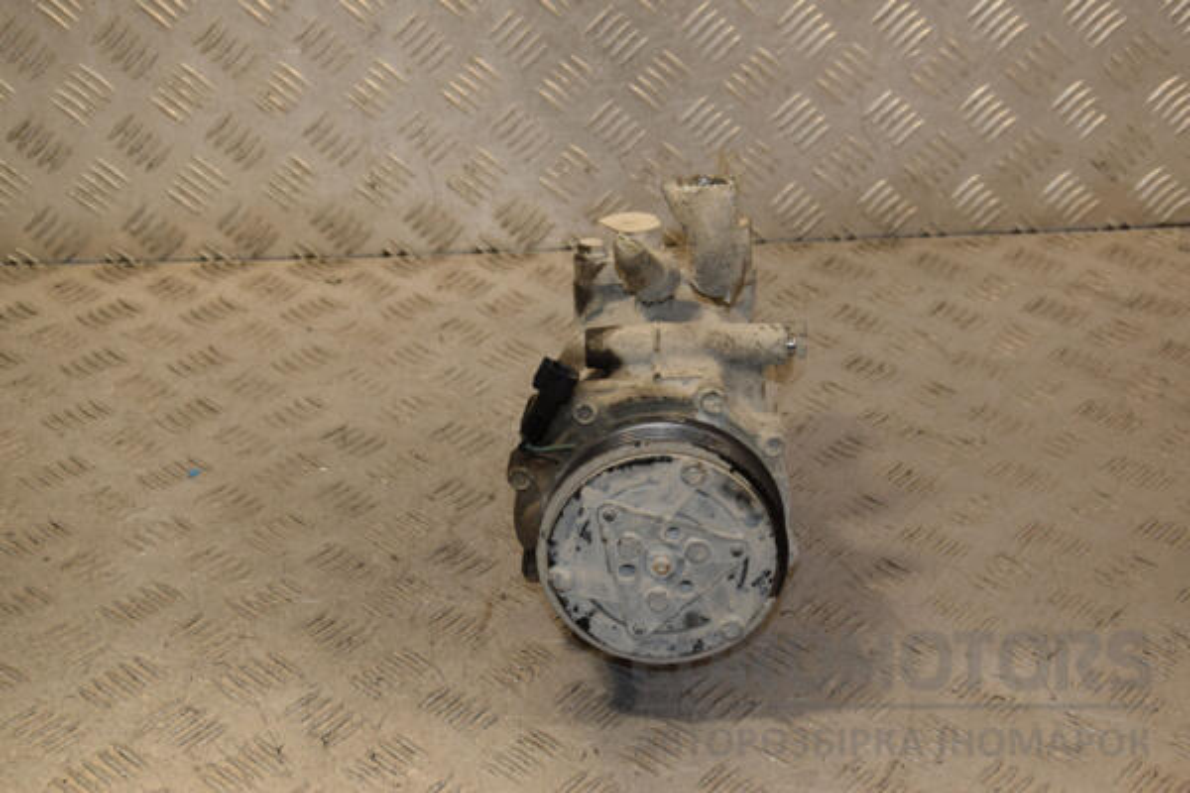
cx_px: 595
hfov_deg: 33.4
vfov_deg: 22.6
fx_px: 1983
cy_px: 396
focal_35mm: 60
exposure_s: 1/200
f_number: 7.1
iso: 800
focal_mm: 40
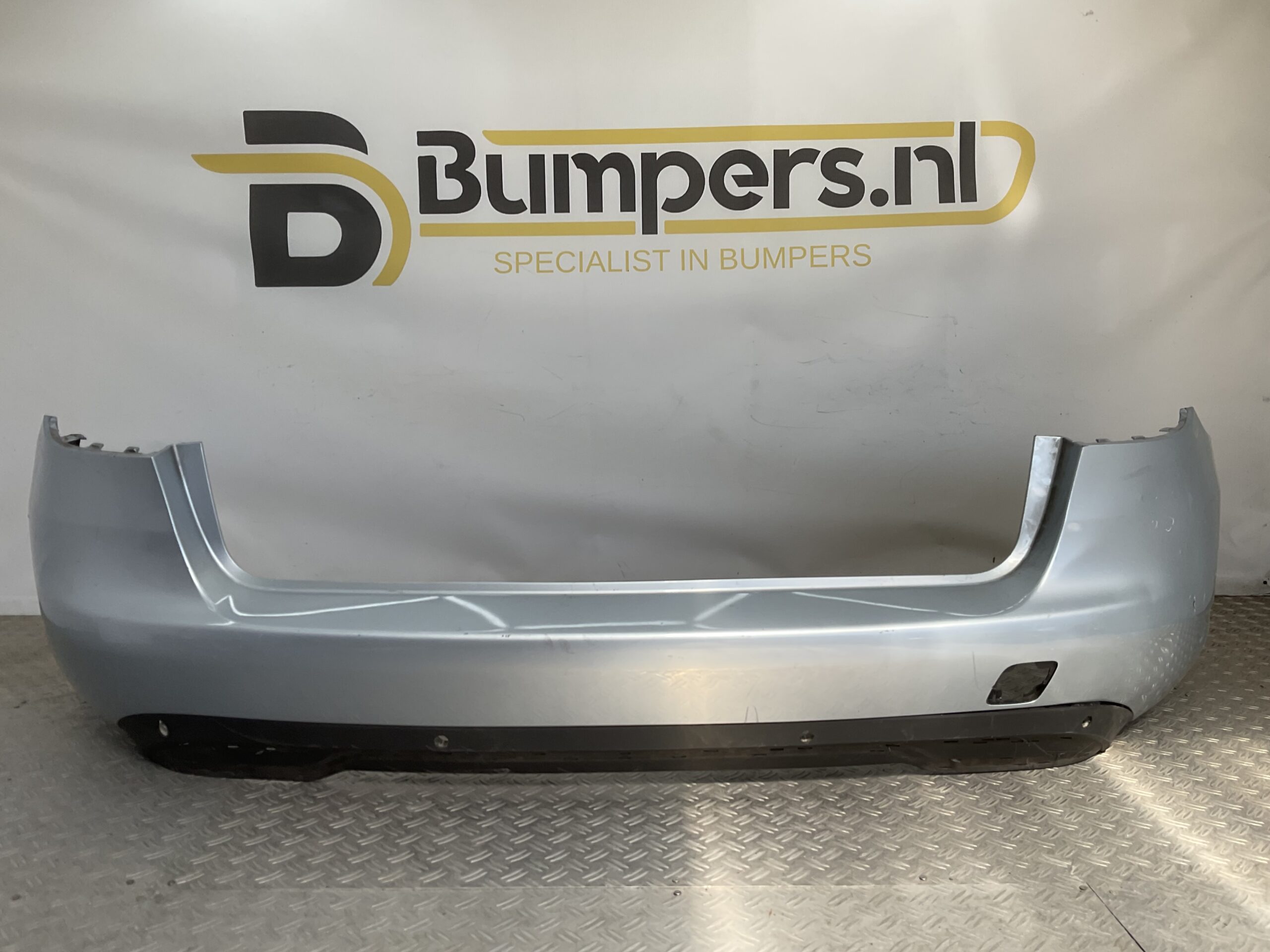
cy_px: 476
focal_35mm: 29
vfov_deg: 48.2
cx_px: 635
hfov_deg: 61.7
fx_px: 1064
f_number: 1.8
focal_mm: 3
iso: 16
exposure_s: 1/419
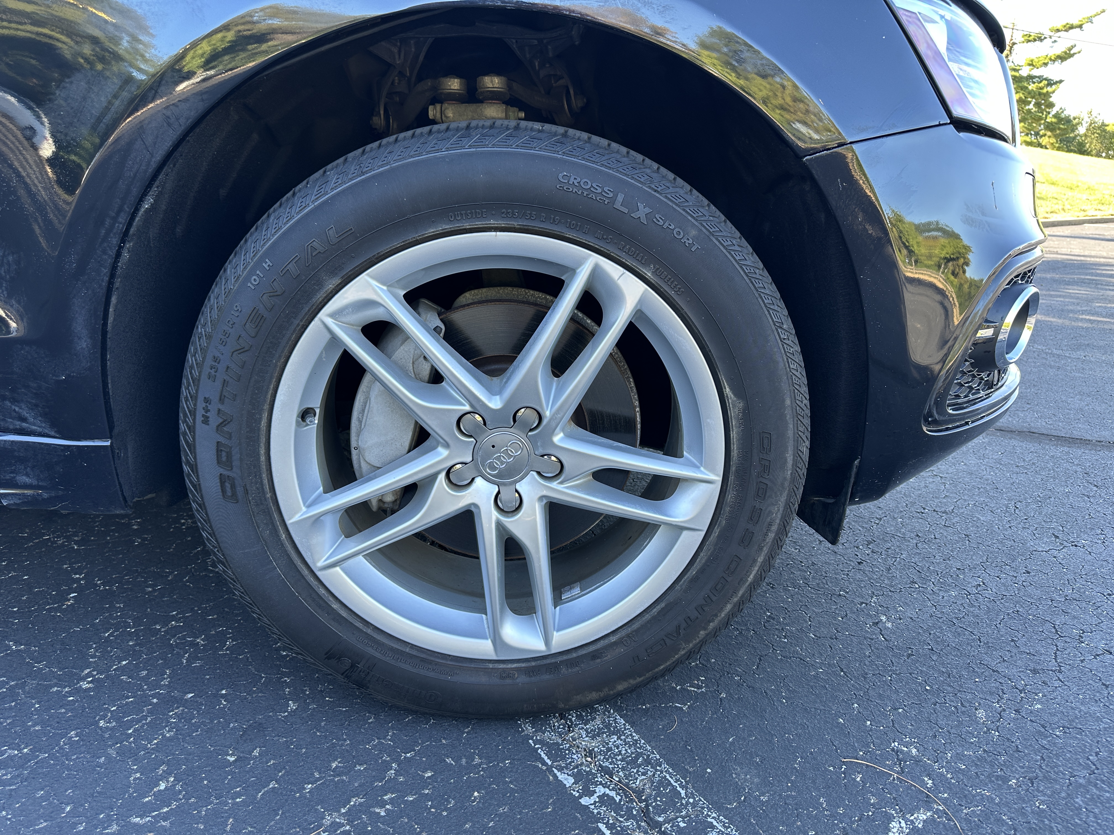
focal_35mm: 24
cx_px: 557
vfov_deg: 56.8
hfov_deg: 71.6
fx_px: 772
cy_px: 418
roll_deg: -2.0
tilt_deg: -16.7
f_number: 1.78
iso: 64
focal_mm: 6.86
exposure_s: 1/121
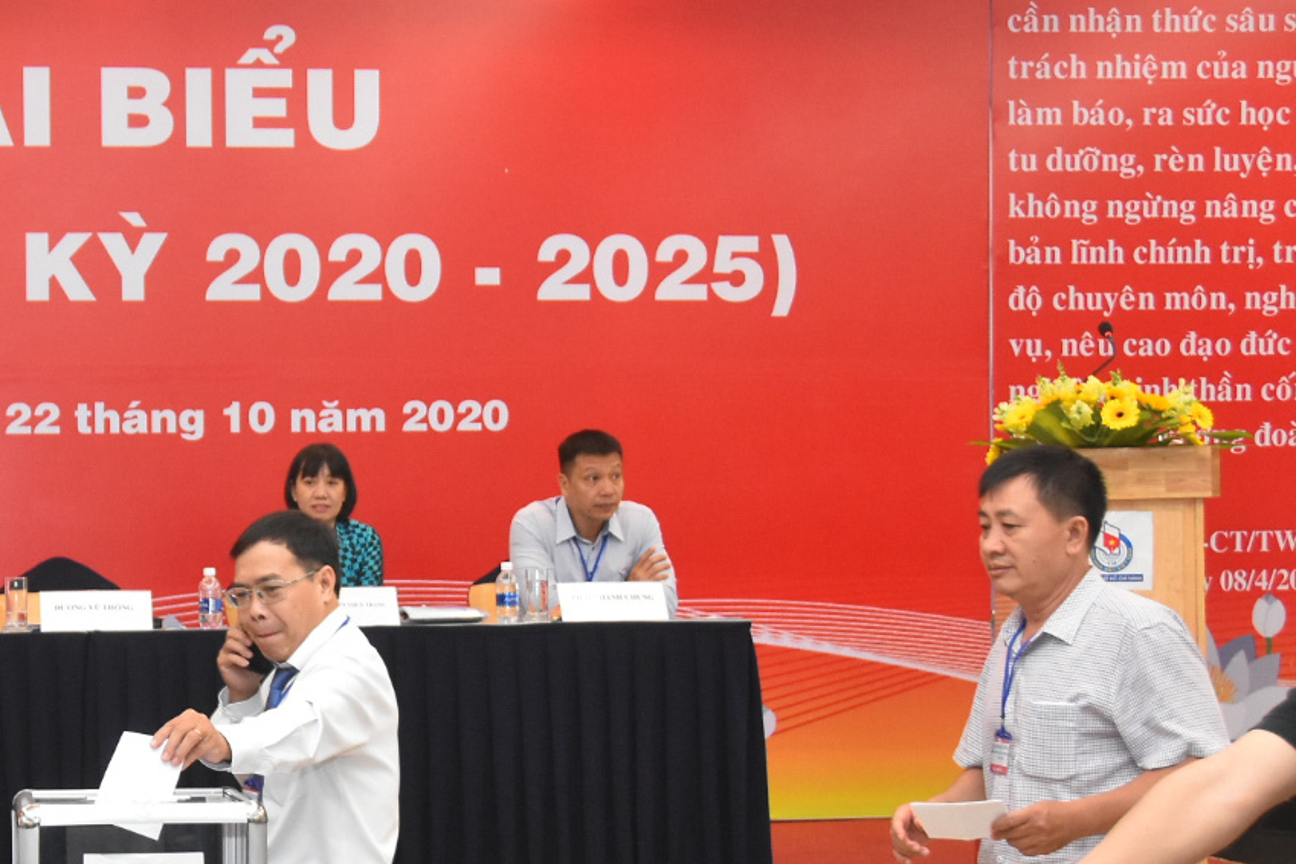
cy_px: 637
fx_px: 2268
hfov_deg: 30.7
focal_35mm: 63
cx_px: 172
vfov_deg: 21.4
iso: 2200
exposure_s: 1/200
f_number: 3.8
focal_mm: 22
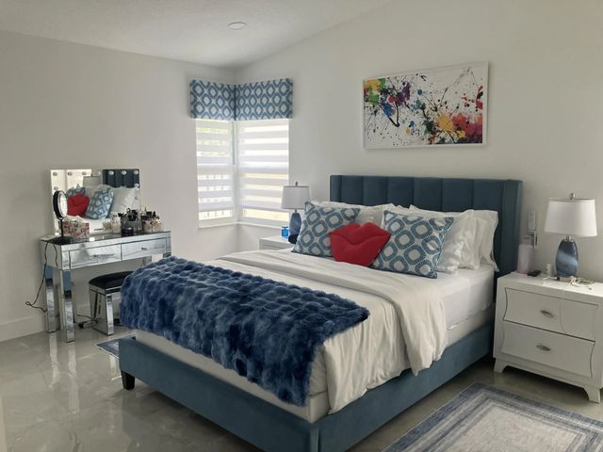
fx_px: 488
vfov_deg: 49.7
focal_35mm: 28
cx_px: 302
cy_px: 226
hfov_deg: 63.4
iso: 80
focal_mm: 3.99
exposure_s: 1/101
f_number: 1.8
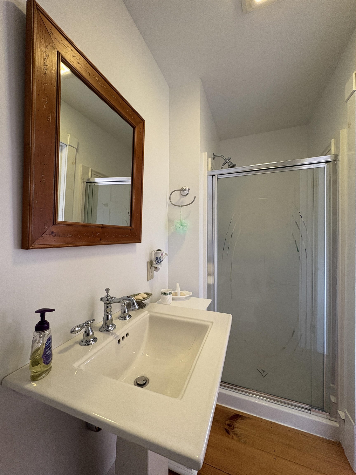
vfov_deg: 102.1
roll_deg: +0.2
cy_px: 238
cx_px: 178
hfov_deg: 85.7
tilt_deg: +0.6
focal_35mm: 14
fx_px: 192
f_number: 2.2
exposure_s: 1/60
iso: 200
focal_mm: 2.22
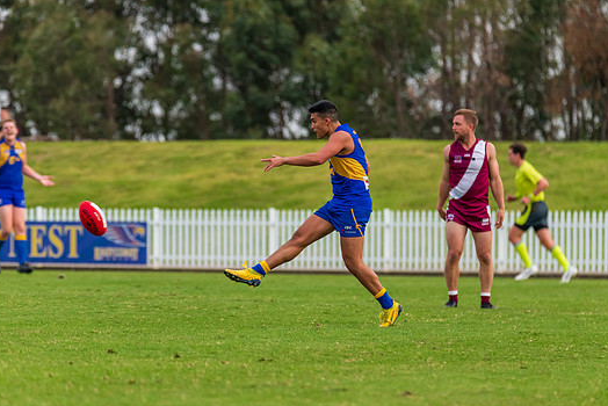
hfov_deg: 4.4
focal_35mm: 467
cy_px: 200
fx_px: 7891
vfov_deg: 2.9
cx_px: 296
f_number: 6.3
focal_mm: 400
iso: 1000
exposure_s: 1/1250
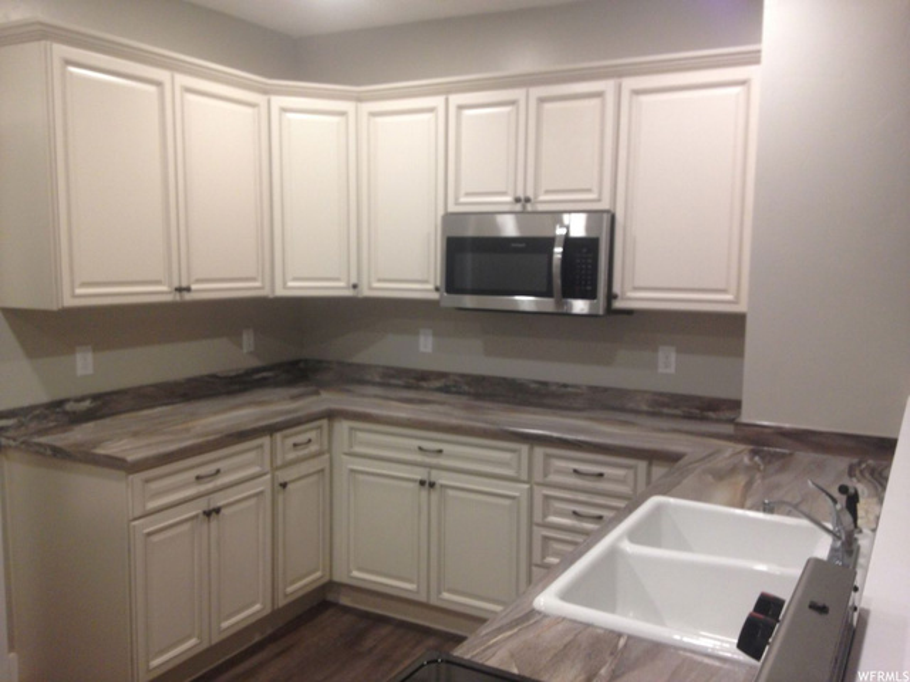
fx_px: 868
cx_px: 455
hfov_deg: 55.4
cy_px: 341
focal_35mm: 33
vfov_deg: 42.9
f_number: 2.4
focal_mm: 4.12
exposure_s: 1/20
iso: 80
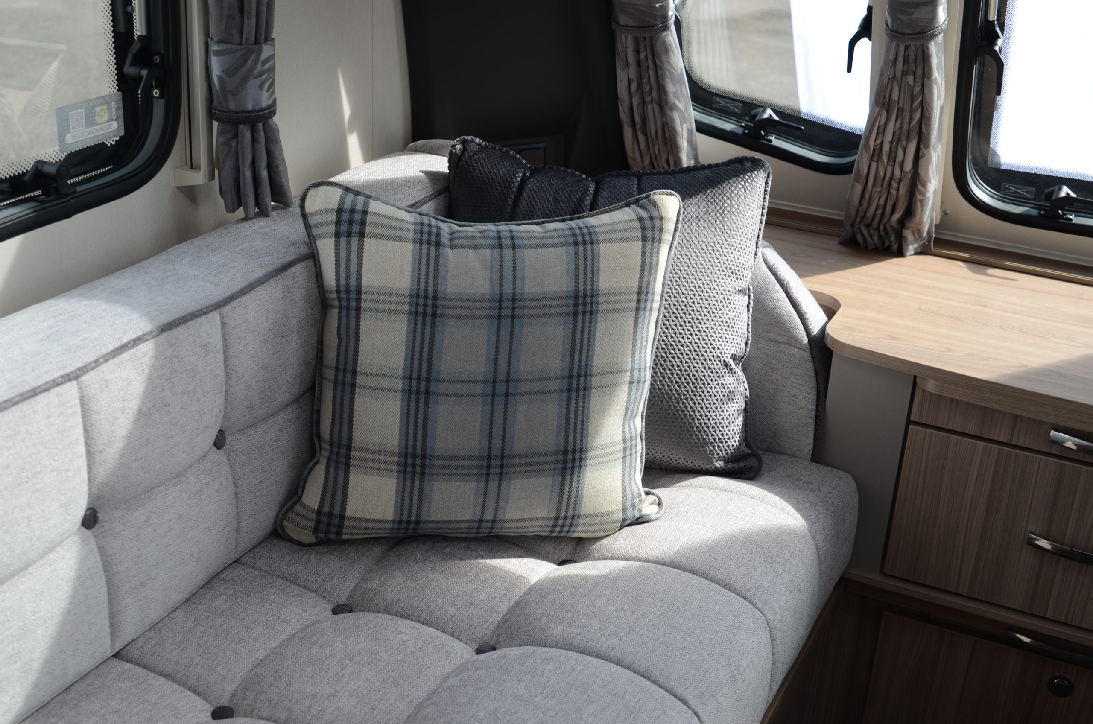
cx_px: 546
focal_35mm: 46
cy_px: 362
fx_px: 1409
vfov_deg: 28.8
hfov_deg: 42.4
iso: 100
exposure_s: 1/80
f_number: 4.5
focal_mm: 31
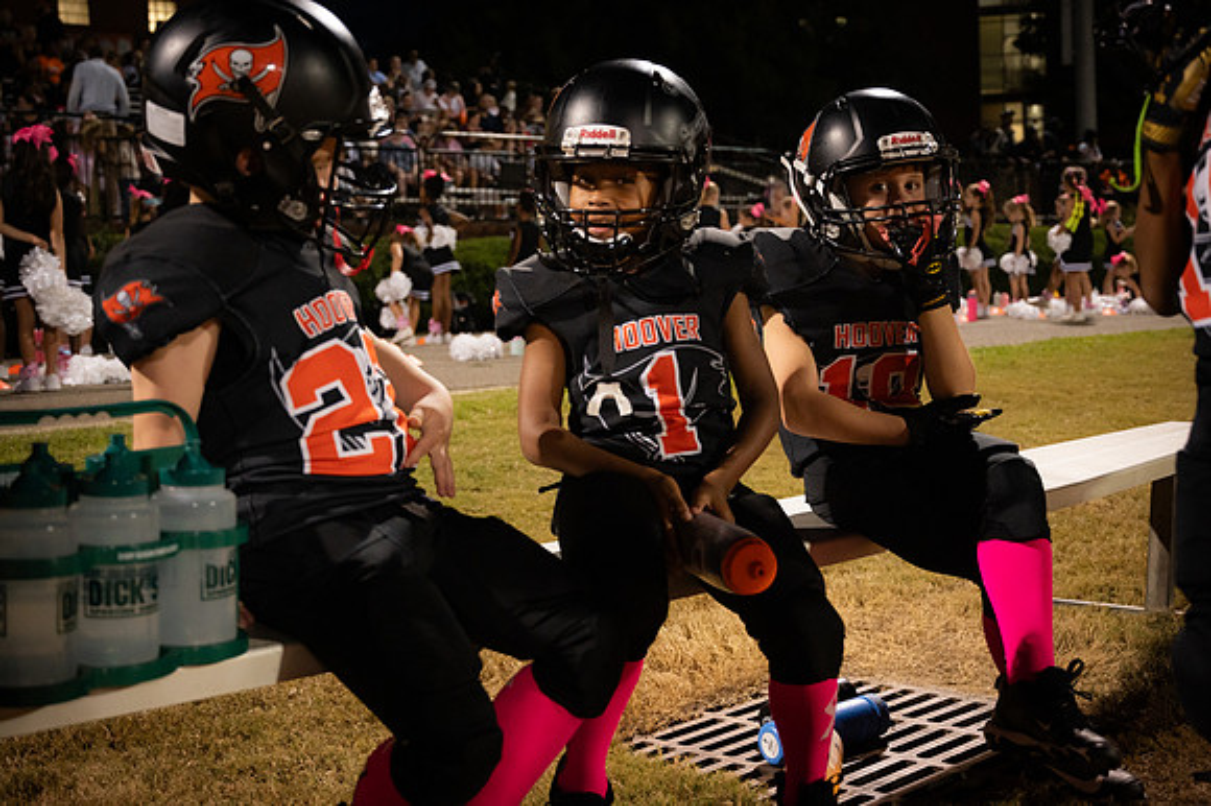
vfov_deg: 29.8
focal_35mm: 45
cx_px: 606
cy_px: 403
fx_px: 1513
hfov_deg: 43.6
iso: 3200
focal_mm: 45
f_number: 4
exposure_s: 1/160
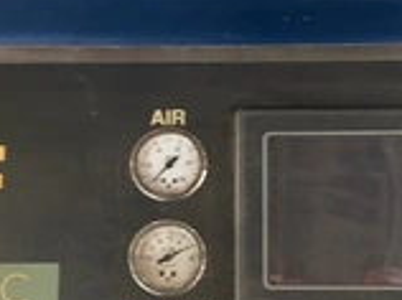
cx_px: 262
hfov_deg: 29.3
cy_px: 208
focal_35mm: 66
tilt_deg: -59.5
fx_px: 765
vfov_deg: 22.1
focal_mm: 4.25
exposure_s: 1/24
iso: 640
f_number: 1.8
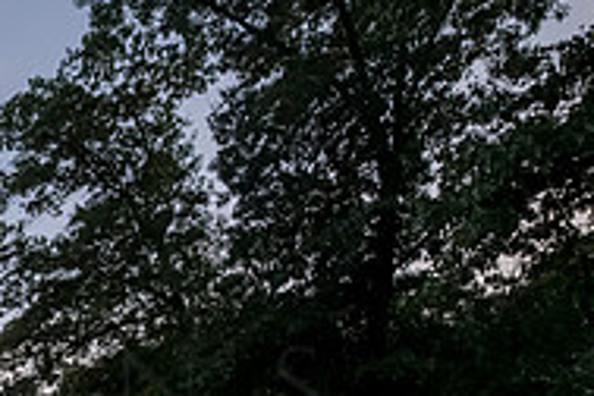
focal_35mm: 45
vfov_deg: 24.8
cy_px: 552
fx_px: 742
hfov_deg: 30.7
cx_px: -233
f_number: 2.8
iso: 5000
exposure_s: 1/40
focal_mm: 14
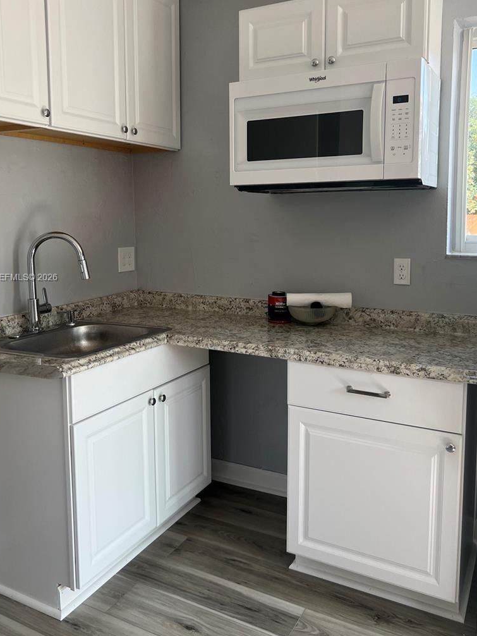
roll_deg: -0.3
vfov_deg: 58.2
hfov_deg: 45.4
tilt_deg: -5.8
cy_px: 278
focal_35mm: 31
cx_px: 225
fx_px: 569
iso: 50
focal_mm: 5.7
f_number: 1.5
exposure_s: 1/270
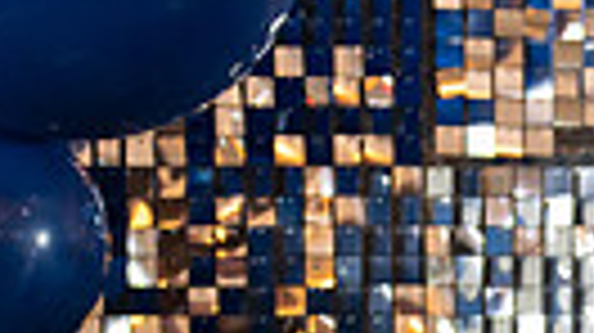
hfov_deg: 8.4
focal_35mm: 247
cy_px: 724
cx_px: 1026
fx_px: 3887
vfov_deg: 4.8
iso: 800
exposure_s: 1/320
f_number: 1.2
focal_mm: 50
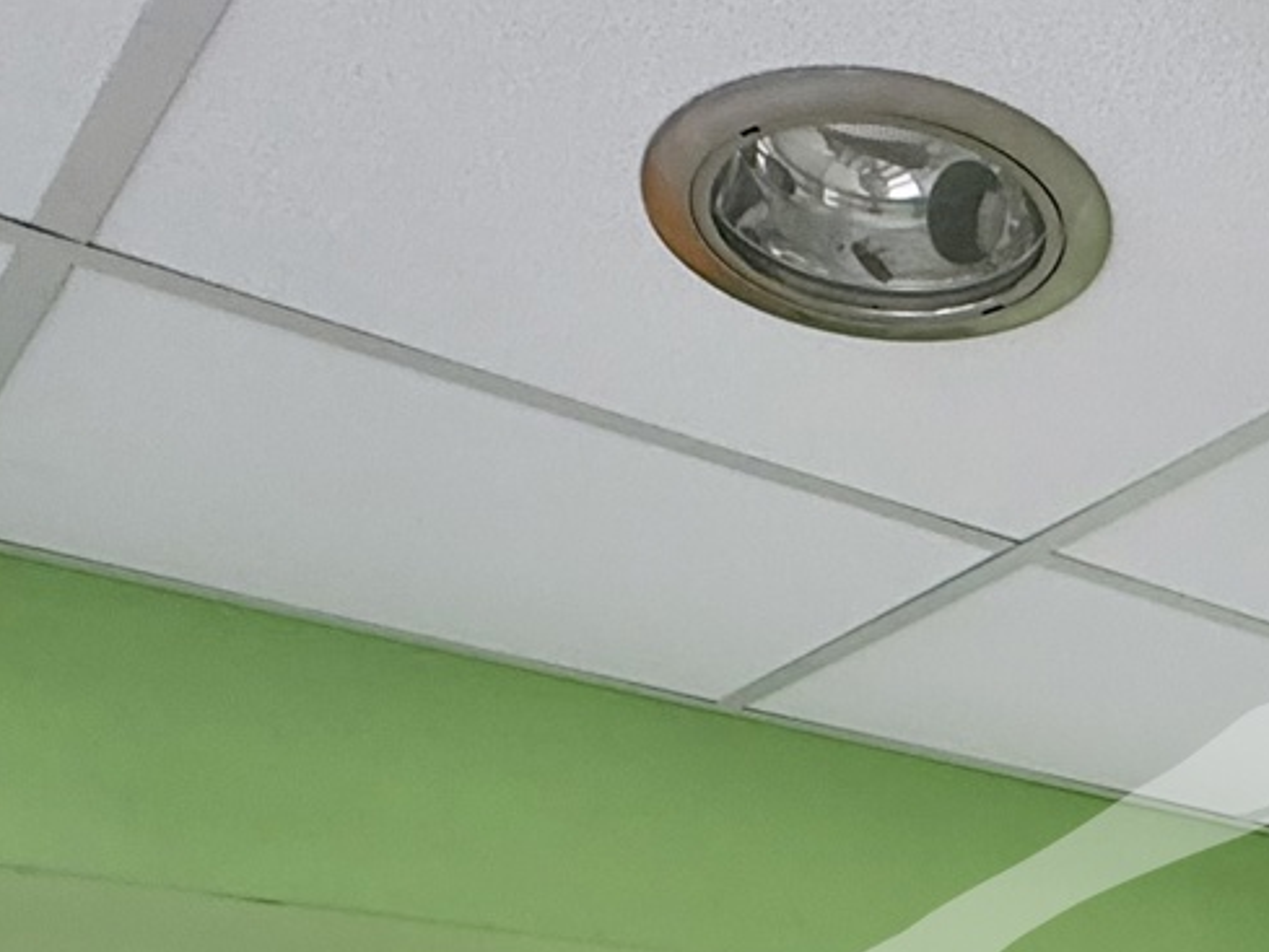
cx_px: 1326
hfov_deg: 31.7
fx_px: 2017
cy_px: 1307
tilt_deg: +1.3
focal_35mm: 55
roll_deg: +1.5
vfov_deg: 23.0
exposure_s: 1/99
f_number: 2.2
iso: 200
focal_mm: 2.22
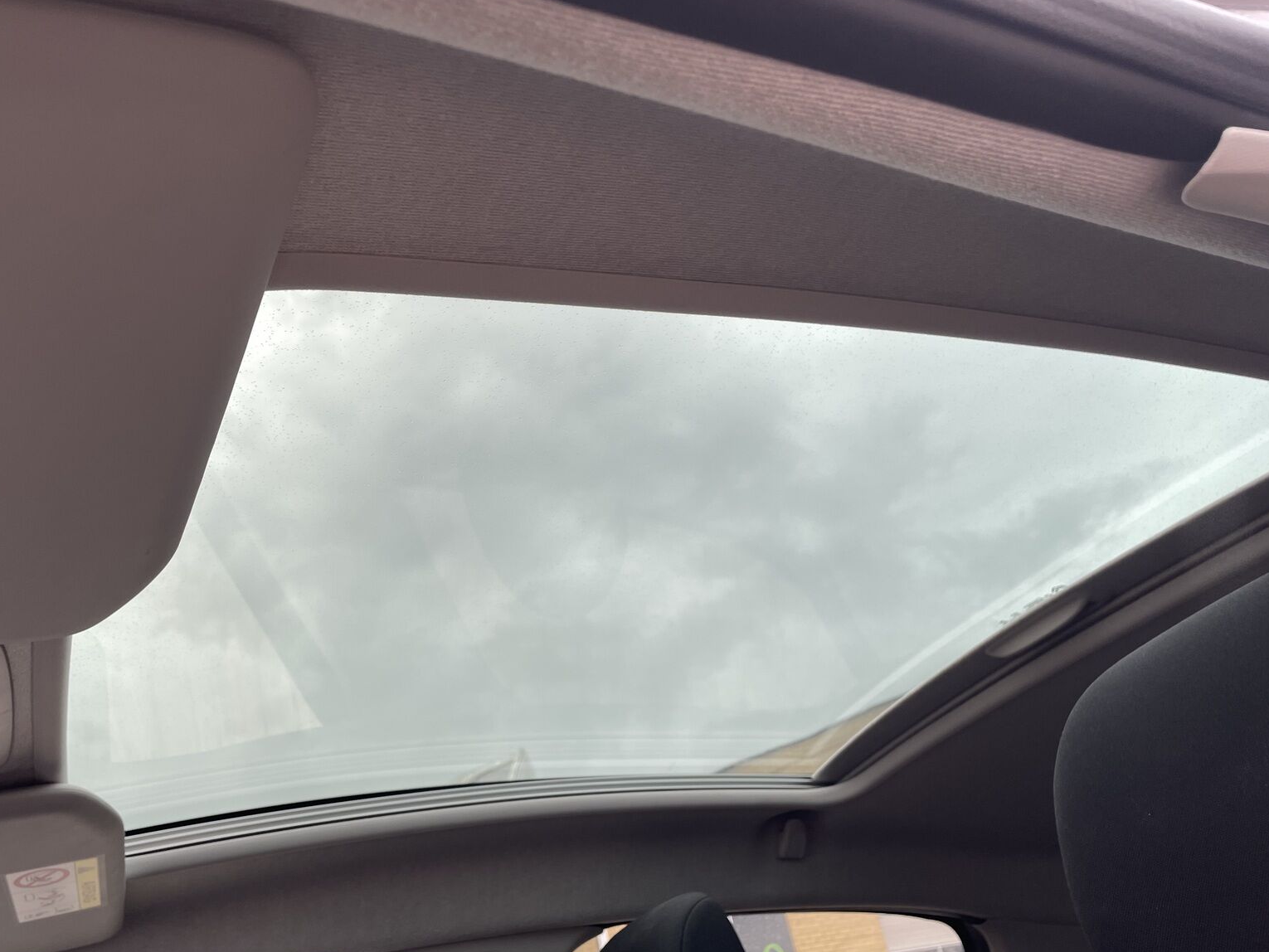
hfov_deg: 61.5
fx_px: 1063
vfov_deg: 48.2
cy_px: 522
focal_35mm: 29
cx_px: 568
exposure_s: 1/123
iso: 32
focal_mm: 4.2
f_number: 1.6
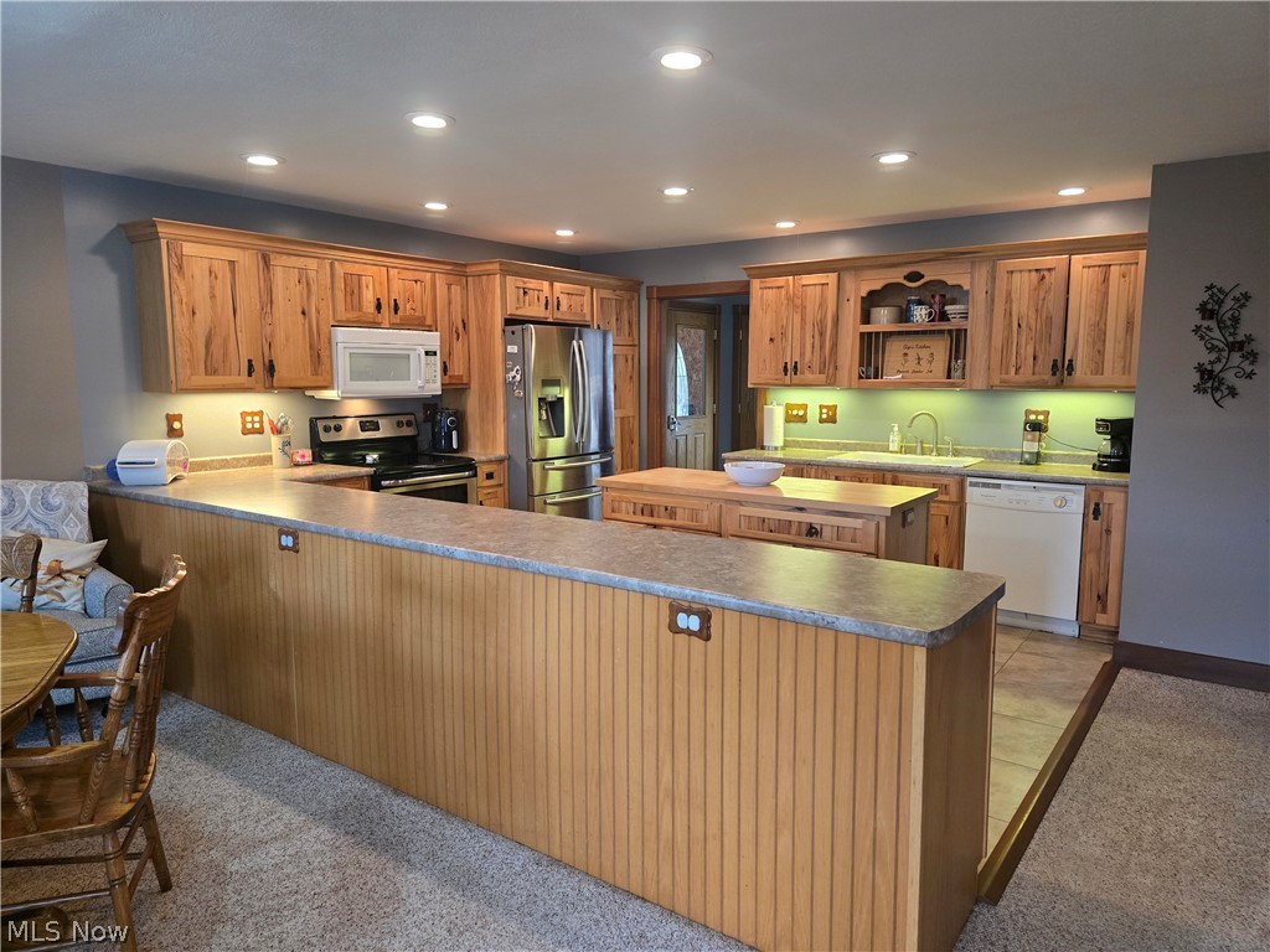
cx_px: 635
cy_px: 476
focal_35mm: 23
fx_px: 844
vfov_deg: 58.9
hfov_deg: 73.9
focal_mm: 6.3
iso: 800
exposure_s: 1/120
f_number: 1.7
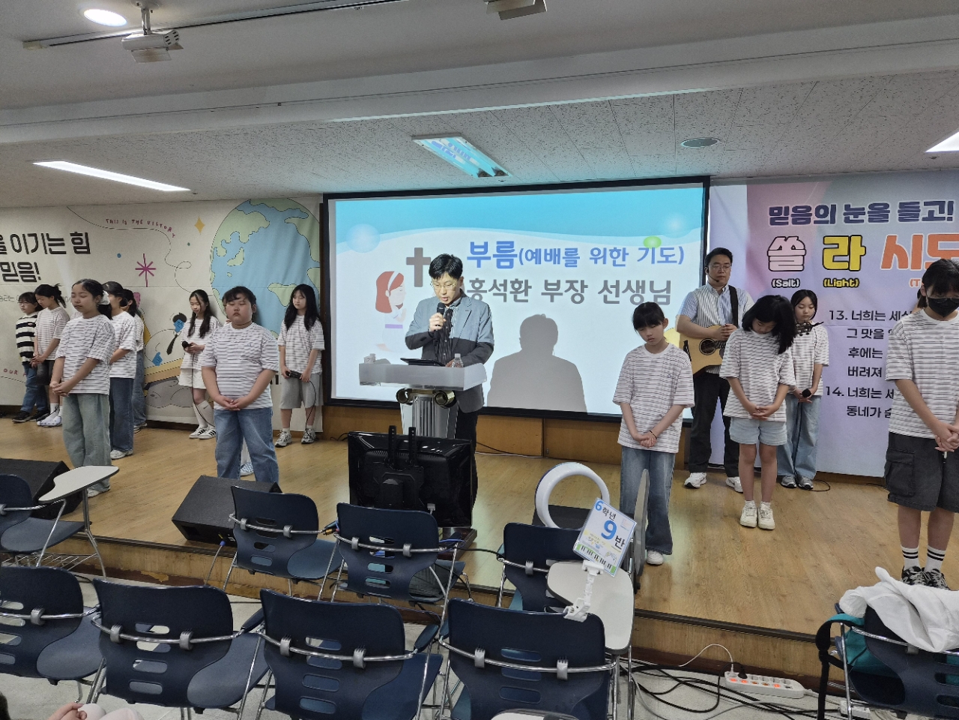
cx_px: 480
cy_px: 360
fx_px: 637
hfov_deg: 73.9
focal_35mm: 23
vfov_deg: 58.9
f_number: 1.8
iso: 100
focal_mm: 5.4
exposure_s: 1/120
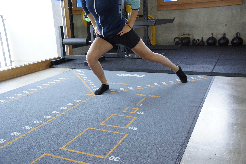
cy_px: 82
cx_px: 123
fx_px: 226
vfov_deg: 40.0
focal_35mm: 33
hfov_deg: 57.2
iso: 1250
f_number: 7.1
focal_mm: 22
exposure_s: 1/60
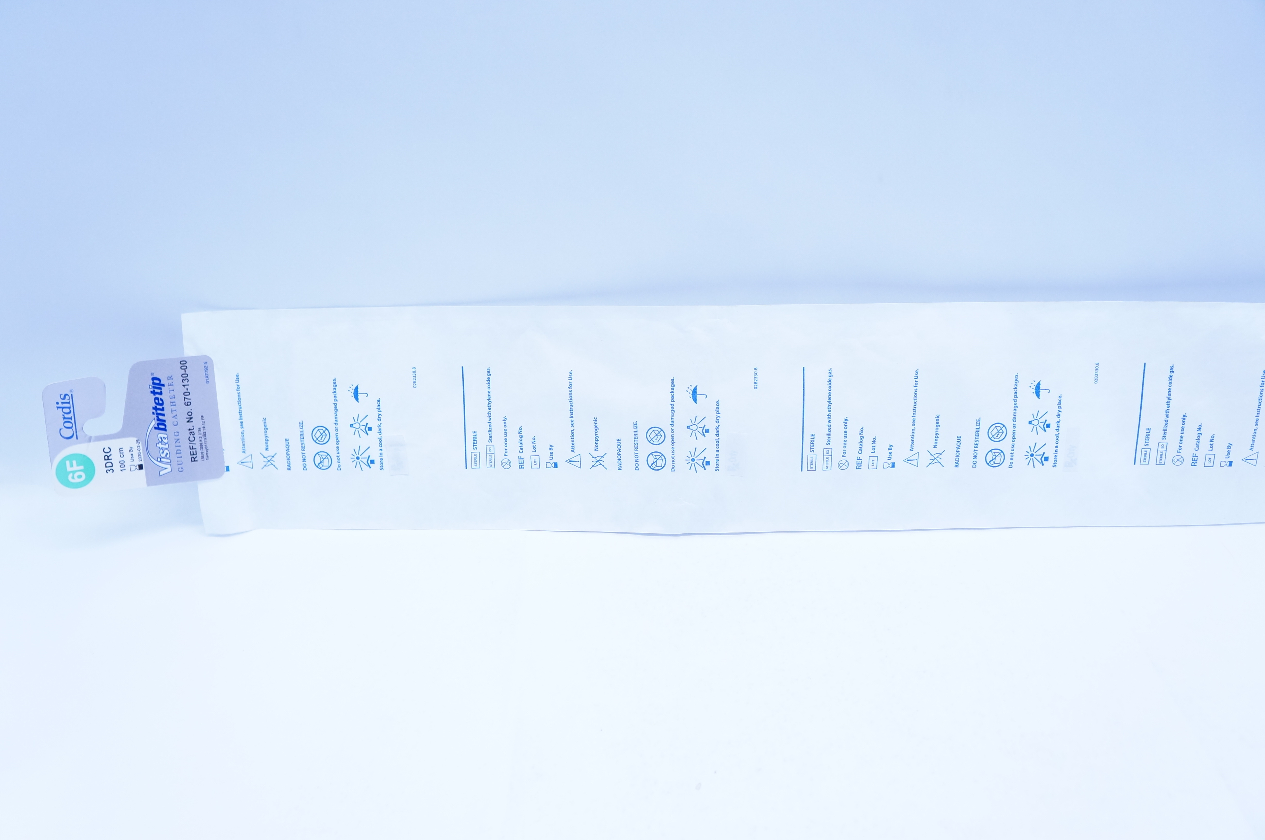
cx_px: 632
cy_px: 420
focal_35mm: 30
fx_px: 1053
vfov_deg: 43.5
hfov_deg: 62.0
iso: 800
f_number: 4.5
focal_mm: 20
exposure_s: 1/250
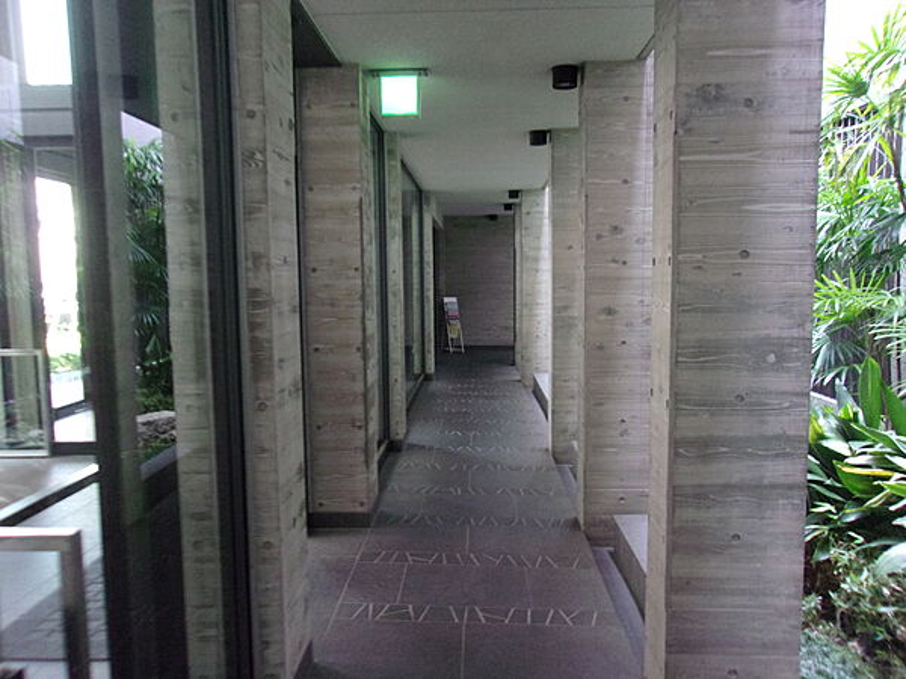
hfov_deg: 65.3
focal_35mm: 27
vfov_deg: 51.4
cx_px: 453
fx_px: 707
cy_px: 340
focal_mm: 4.9
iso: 400
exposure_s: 1/28
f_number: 3
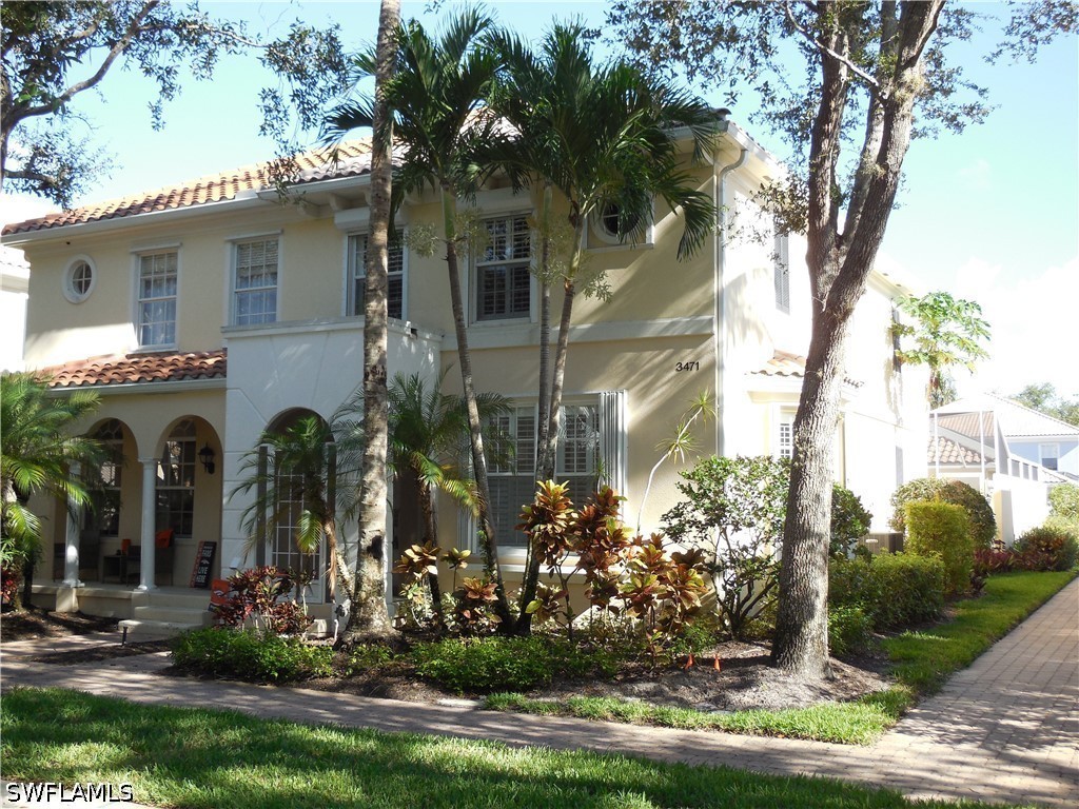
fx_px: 1247
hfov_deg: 46.8
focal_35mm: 40
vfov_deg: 36.0
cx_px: 540
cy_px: 404
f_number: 3.6
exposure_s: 1/250
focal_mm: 7.1
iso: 125
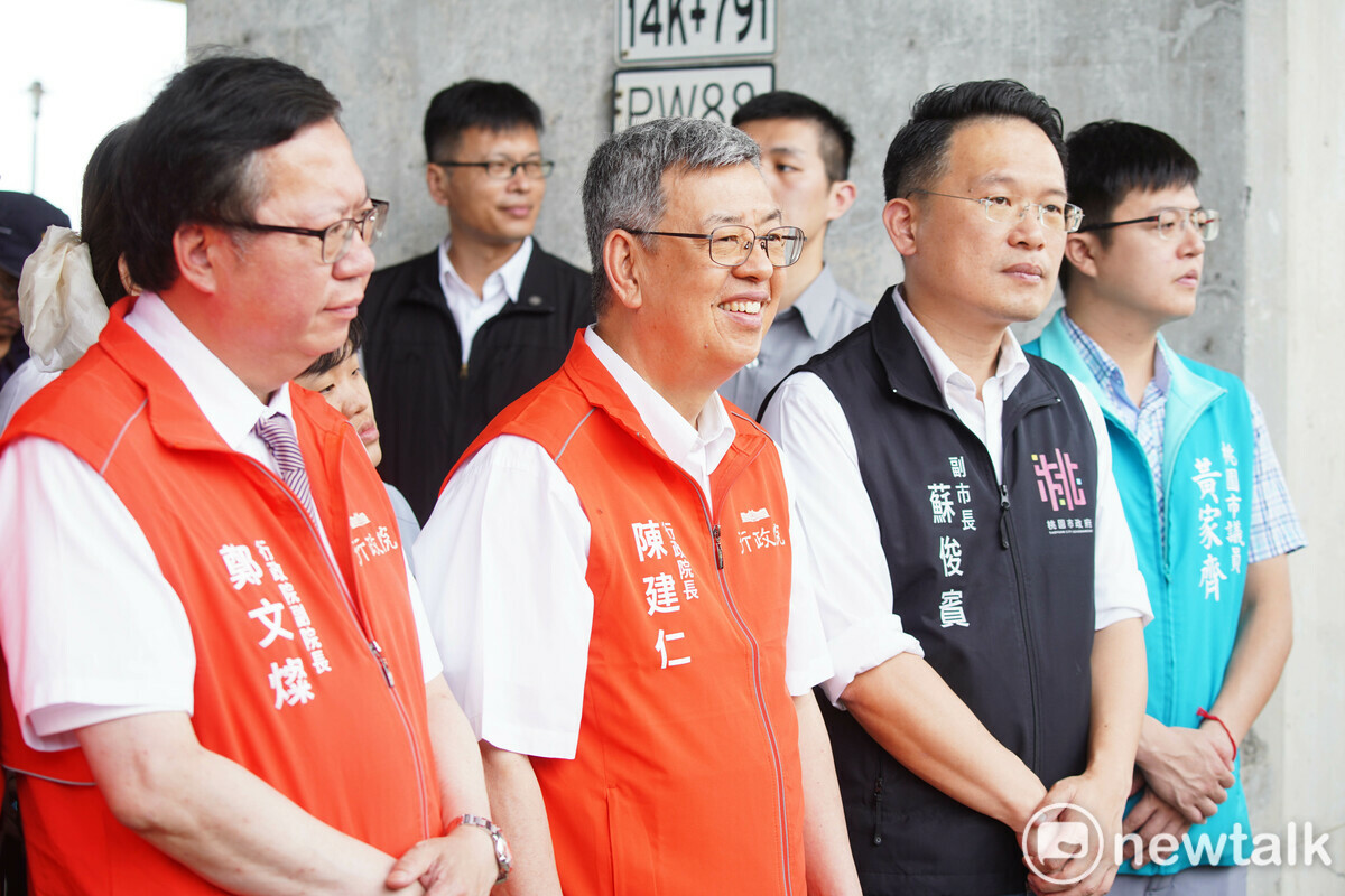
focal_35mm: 78
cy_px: 448
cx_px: 672
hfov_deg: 26.0
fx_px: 2914
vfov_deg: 17.5
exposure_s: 1/100
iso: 100
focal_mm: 78
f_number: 5
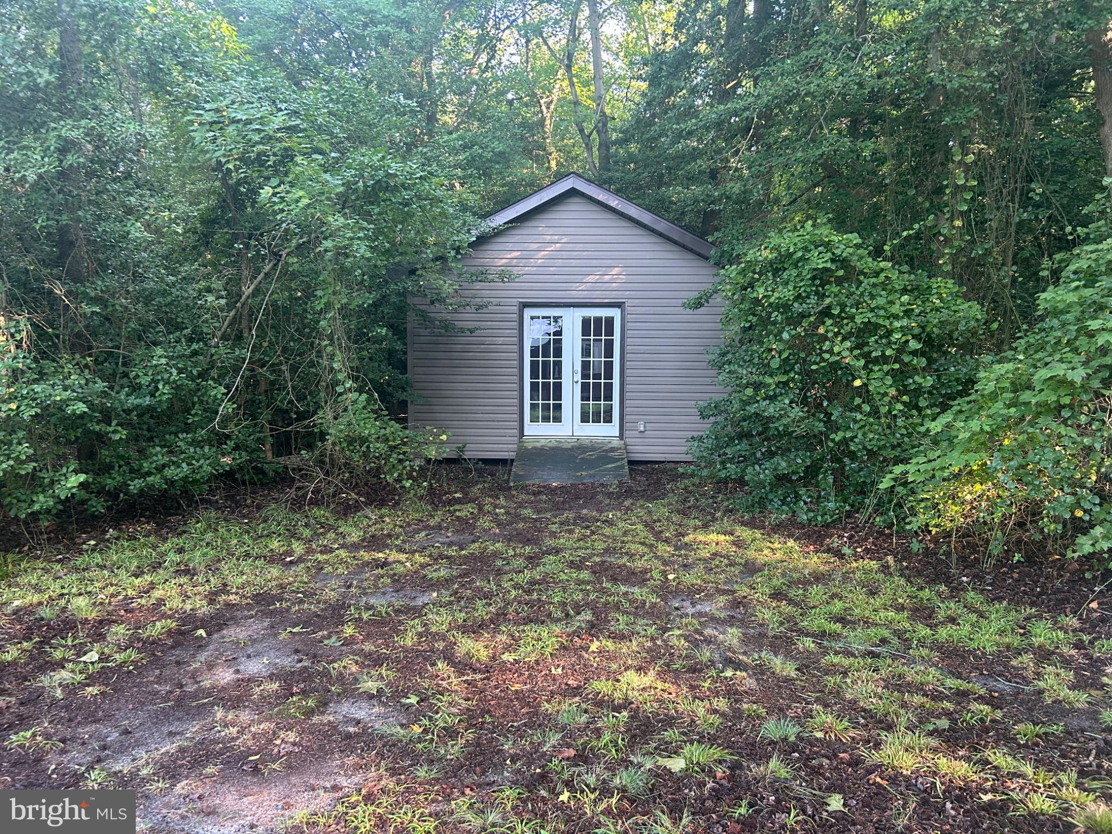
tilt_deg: -4.8
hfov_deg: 67.3
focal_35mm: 26
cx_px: 556
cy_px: 417
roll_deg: +0.1
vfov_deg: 53.1
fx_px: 835
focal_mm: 5.7
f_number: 1.5
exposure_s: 1/60
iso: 160
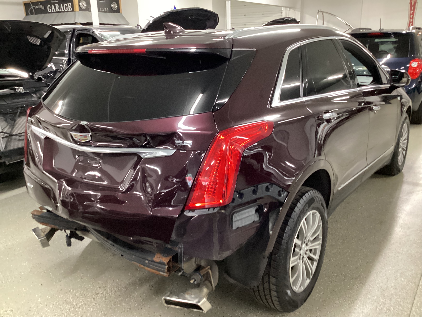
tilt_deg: -20.3
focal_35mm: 31
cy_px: 158
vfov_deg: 45.4
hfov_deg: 58.4
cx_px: 211
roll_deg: +0.7
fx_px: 378
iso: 500
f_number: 2.4
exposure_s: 1/30
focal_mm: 3.3
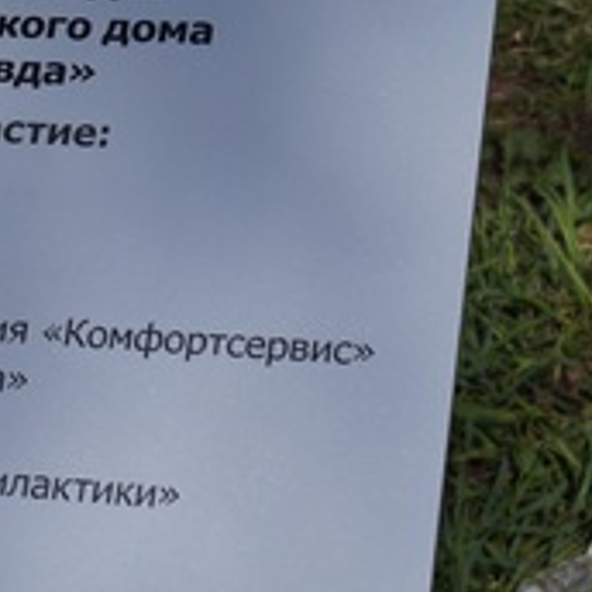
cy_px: 224
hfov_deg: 12.1
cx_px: -38
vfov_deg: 12.3
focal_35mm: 142
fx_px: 2748
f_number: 9
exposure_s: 1/320
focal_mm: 30
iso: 100
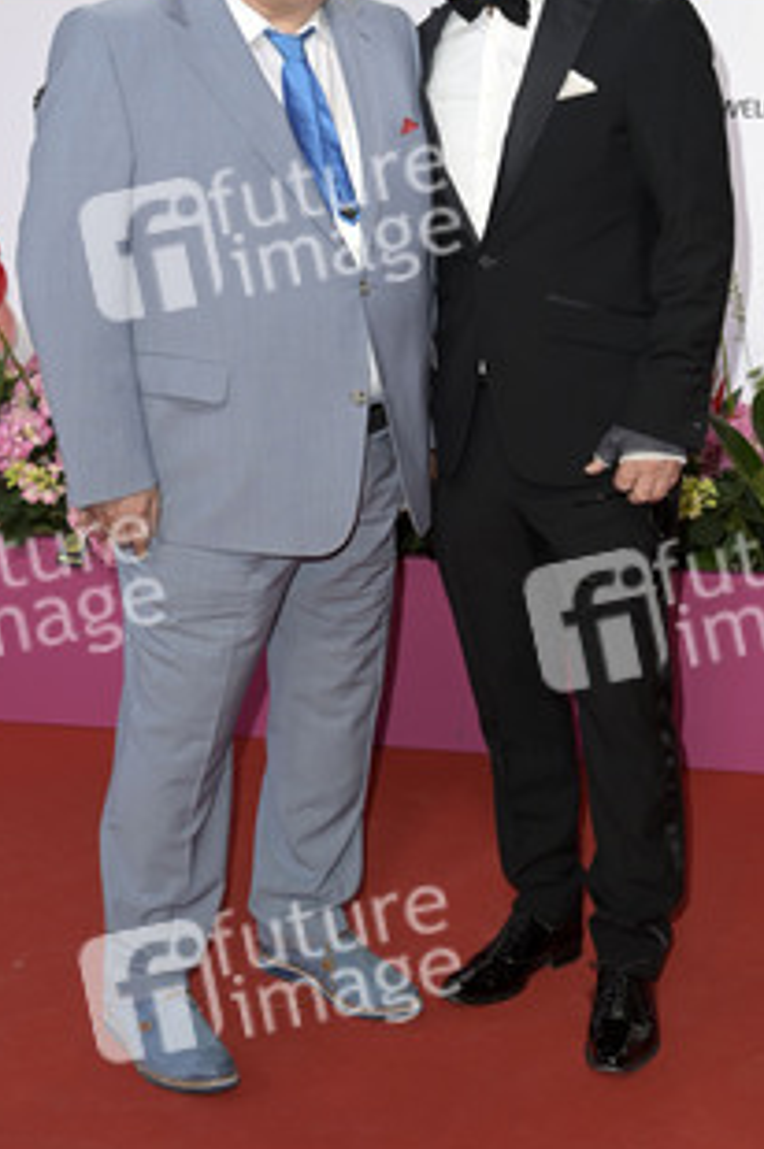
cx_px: 378
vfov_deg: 32.2
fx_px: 1978
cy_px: 419
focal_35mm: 62
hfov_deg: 21.9
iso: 640
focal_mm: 48
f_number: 5.6
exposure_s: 1/250
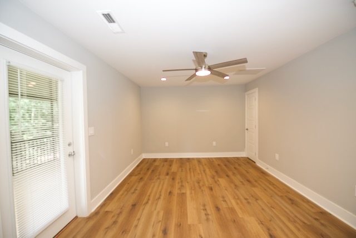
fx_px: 139
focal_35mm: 14
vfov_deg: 81.3
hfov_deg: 104.2
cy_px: 119
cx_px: 178
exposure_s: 1/100
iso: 800
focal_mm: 14
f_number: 5
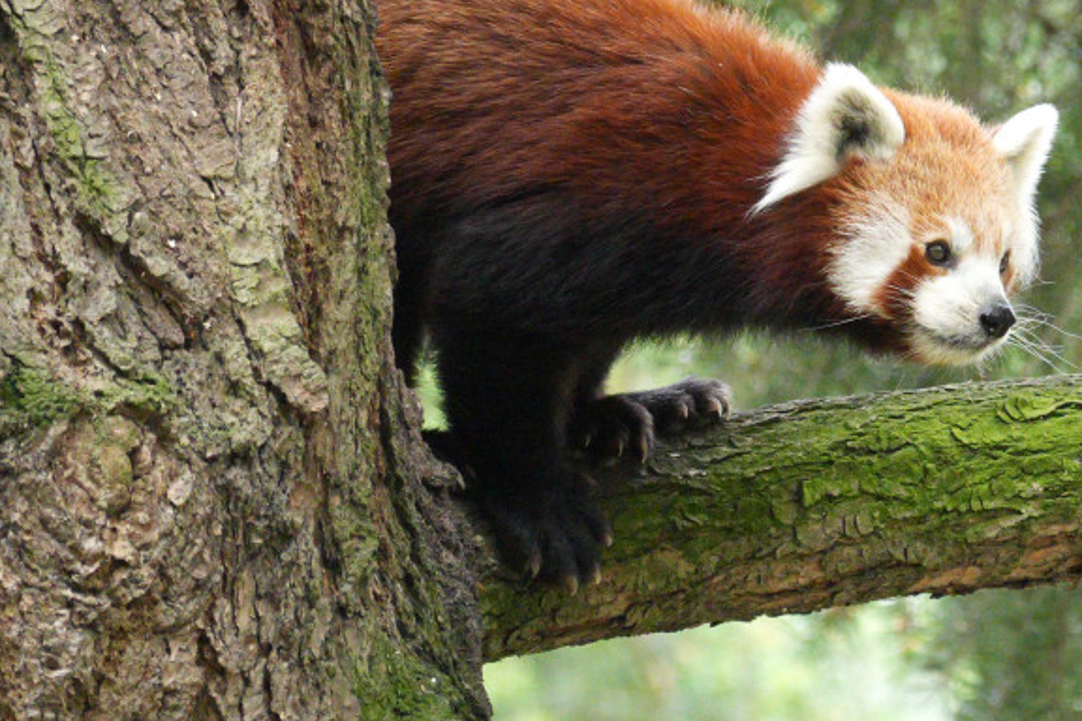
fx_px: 33239
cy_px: 233
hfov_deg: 1.9
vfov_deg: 1.2
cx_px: 879
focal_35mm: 1106
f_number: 4
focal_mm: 210
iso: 4000
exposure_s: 1/250
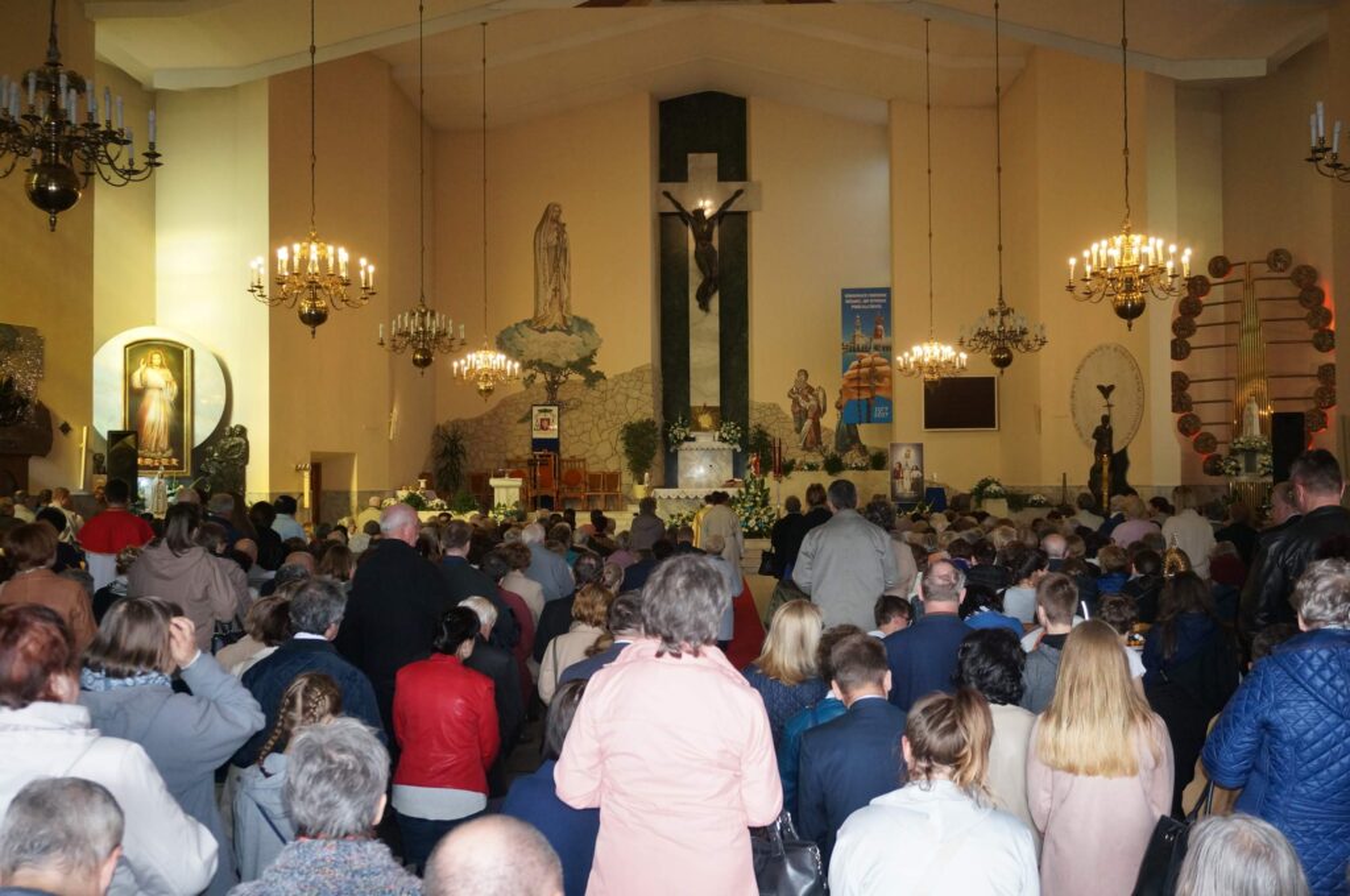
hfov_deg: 51.3
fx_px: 1404
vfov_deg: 35.4
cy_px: 448
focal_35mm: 38
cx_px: 675
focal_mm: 25
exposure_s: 1/160
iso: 1000
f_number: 4.5
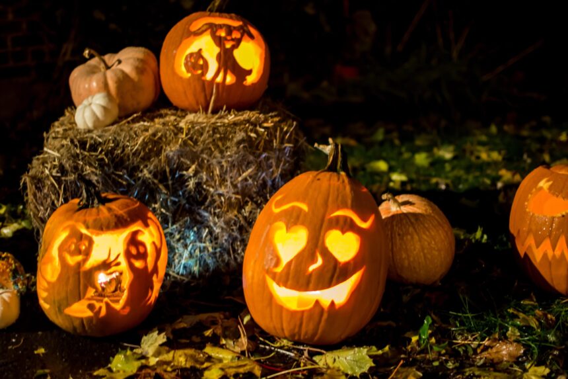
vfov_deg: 25.7
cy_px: 190
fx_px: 828
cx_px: 284
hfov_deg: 37.9
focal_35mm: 52
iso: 1000
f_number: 1.8
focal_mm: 35
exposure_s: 1/8
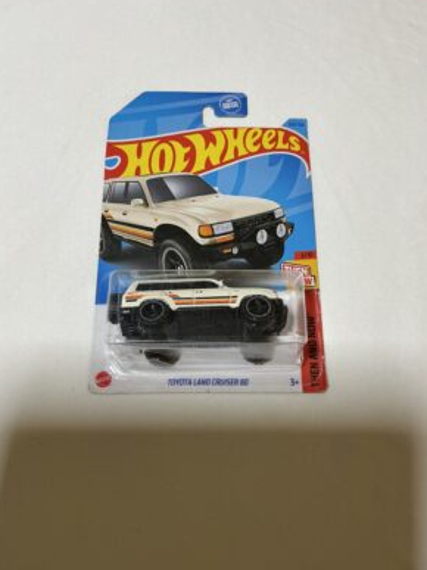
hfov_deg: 46.8
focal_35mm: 30
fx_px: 494
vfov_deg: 60.0
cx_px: 215
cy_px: 277
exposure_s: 1/60
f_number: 1.8
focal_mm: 3
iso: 100
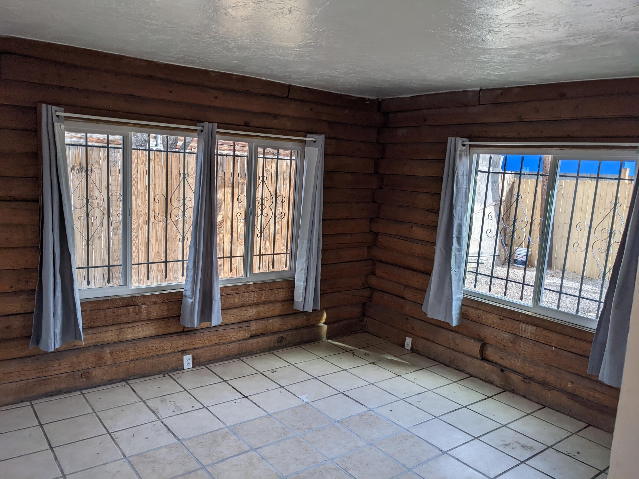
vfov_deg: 51.4
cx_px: 320
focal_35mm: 27
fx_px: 498
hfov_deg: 65.3
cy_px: 240
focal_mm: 4.38
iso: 46
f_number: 1.73
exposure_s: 1/326
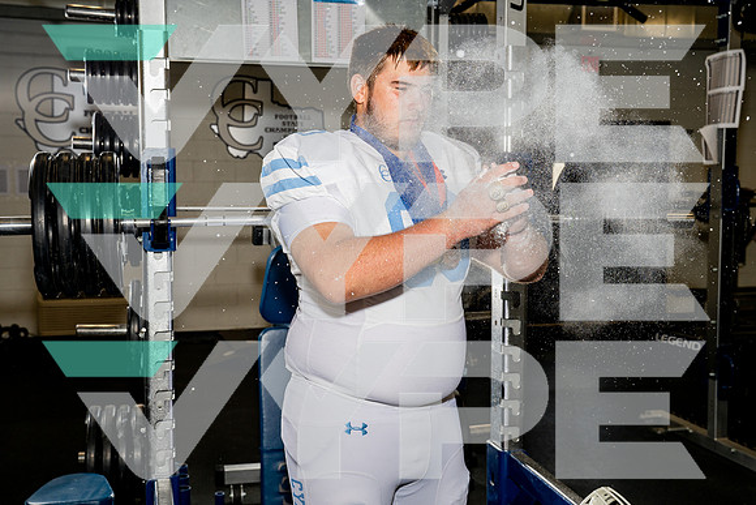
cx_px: 374
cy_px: 252
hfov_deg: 45.8
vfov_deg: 31.5
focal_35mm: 43
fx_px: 895
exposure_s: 1/250
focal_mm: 41
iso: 500
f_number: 5.6
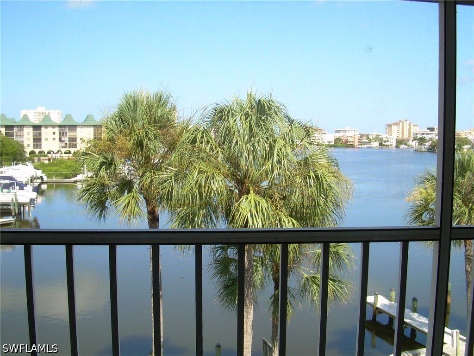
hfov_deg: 49.0
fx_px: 520
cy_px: 178
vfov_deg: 37.7
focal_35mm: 38
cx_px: 237
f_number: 4.6
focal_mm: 6.3
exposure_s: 1/162
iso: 50
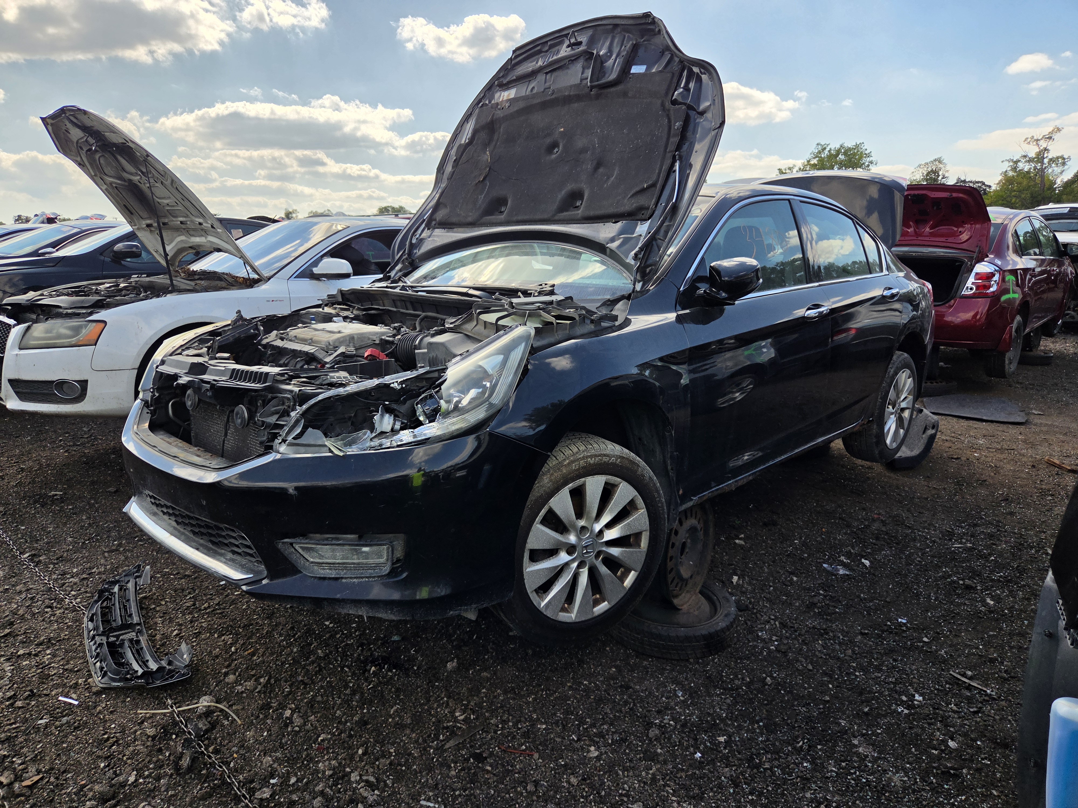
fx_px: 716
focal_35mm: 23
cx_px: 539
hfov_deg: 73.9
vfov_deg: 58.9
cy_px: 404
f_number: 1.8
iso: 80
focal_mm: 5.4
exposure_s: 1/4459
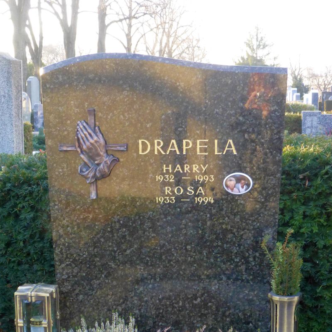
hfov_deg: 25.0
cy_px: 217
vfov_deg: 24.9
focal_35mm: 69
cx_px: 166
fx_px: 749
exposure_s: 1/200
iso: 800
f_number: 4.7
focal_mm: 10.3
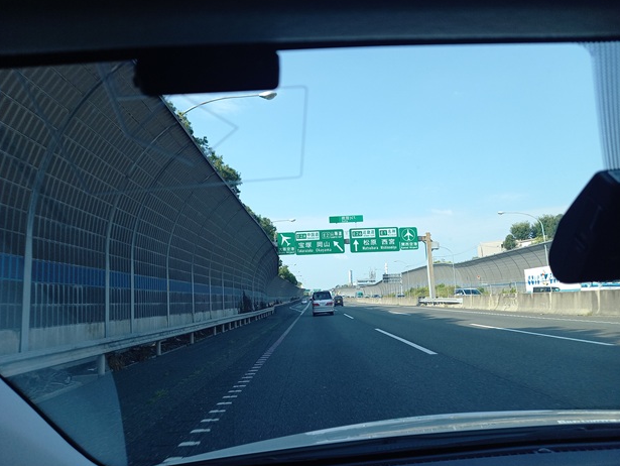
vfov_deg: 53.1
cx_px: 302
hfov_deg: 67.3
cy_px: 227
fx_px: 466
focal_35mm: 26
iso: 50
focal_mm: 4.65
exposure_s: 1/361
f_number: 1.8
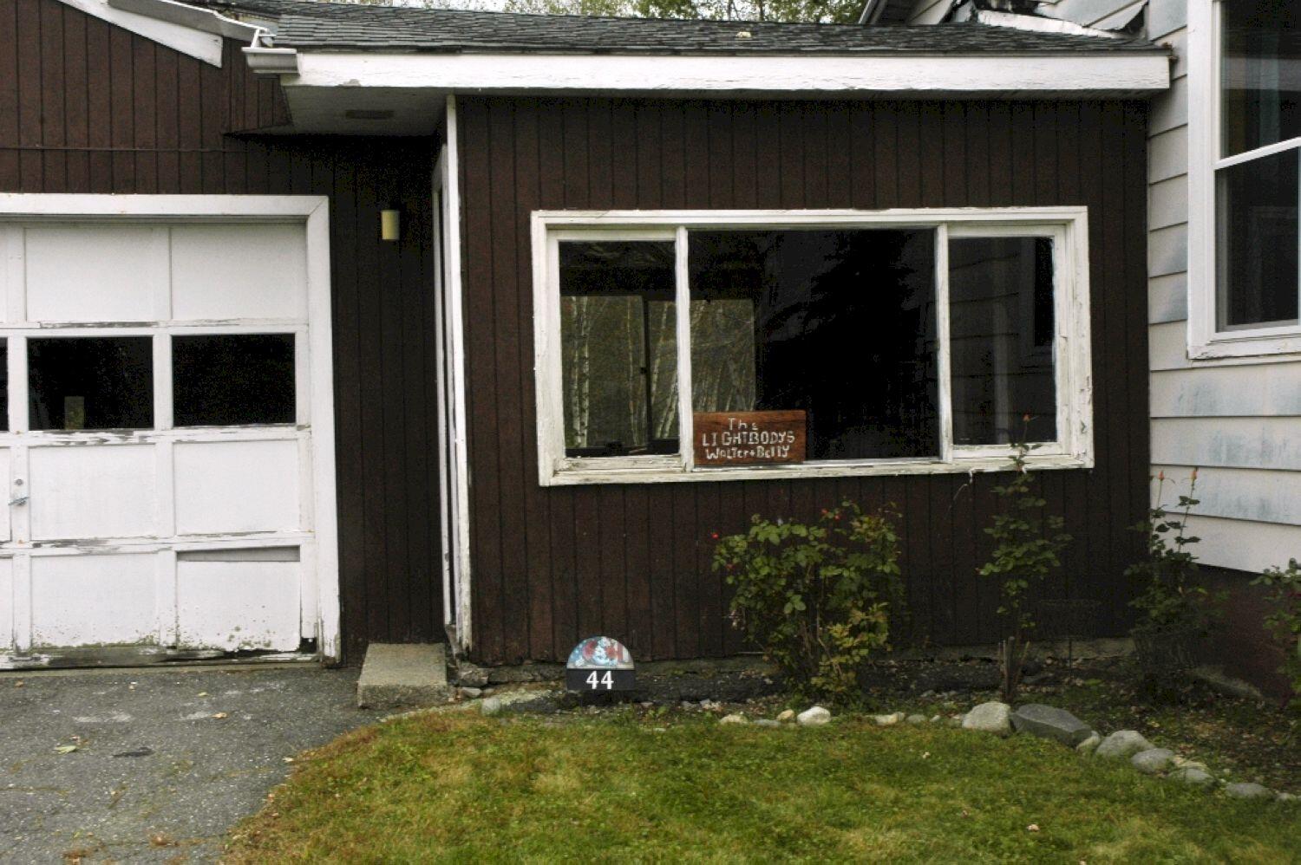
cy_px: 432
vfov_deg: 28.9
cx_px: 650
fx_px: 1679
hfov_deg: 42.3
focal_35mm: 46
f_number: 13
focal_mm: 31
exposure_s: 1/60
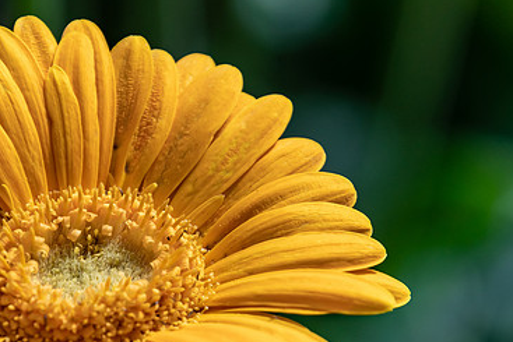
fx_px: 10149
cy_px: 265
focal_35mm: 712
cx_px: 133
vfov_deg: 1.9
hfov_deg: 2.9
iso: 400
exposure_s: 1/800
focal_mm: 300
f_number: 8
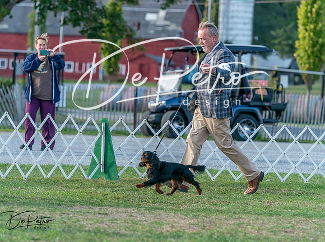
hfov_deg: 8.6
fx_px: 2163
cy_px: 112
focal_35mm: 231
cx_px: 159
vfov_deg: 6.4
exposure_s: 1/2000
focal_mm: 200
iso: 1600
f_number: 5
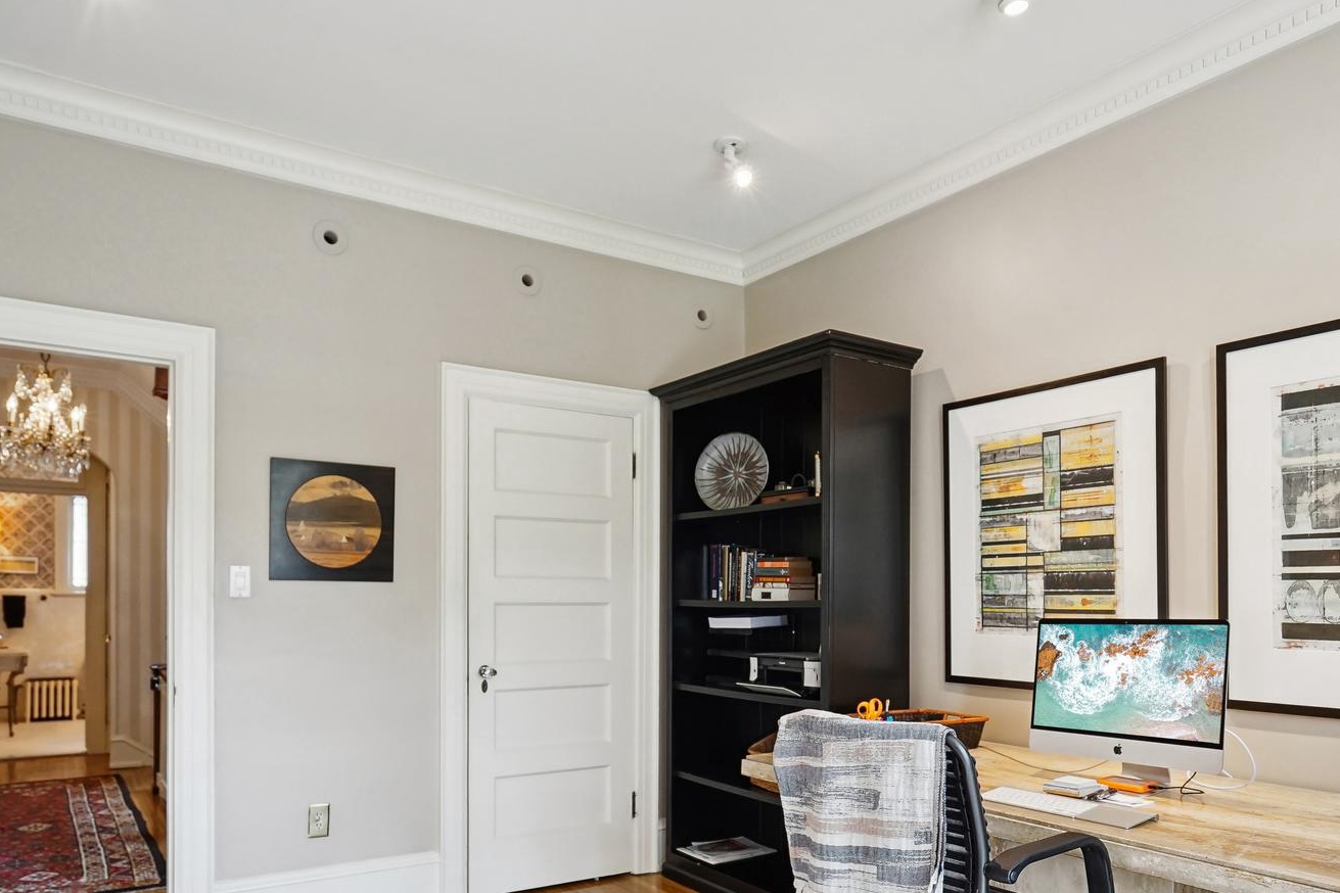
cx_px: 708
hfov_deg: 71.5
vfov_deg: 50.4
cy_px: 593
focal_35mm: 25
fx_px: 930
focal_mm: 16
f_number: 4.5
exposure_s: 1/20
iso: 800
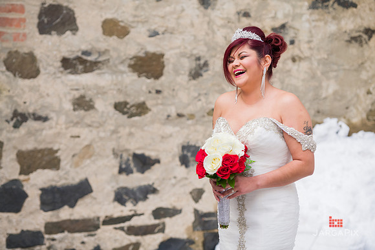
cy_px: 125
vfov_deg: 11.2
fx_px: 1271
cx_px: 188
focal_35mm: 122
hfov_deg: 16.8
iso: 200
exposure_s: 1/250
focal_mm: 122
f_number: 3.2
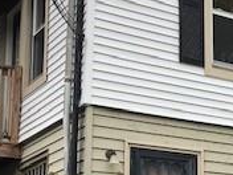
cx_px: 299
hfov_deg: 18.0
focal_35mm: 102
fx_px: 687
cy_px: 164
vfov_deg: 14.3
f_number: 1.8
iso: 20
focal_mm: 3.99
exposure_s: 1/132
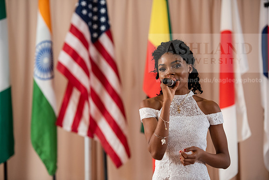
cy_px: 90
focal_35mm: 135
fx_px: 1009
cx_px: 134
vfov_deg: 10.2
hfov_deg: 15.2
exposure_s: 1/200
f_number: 3.2
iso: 2000
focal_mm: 135
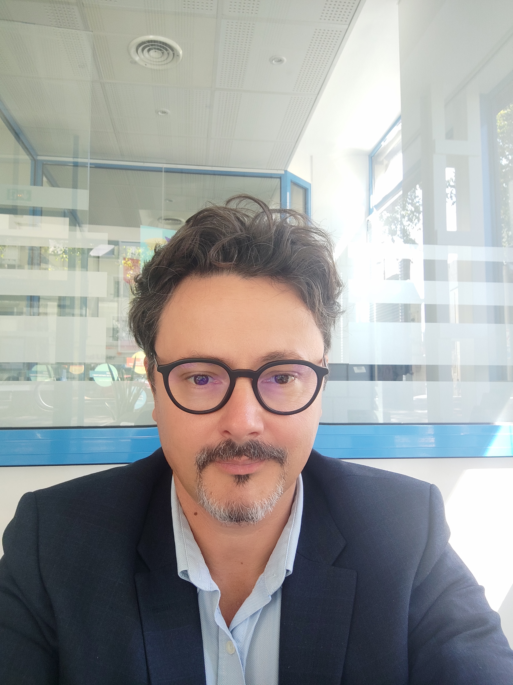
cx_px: 256
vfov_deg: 67.3
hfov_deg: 53.0
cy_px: 342
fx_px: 514
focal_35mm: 26
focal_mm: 3.14
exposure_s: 1/50
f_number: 2.24
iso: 66
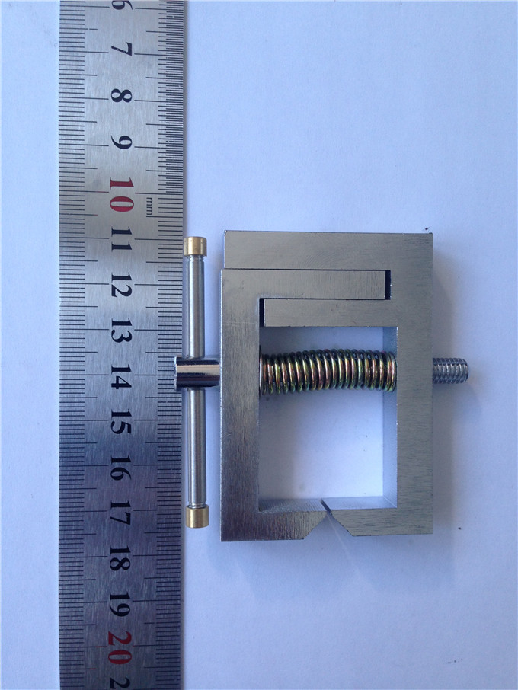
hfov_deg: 43.0
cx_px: 259
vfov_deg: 55.3
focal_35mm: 33
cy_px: 345
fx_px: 658
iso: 64
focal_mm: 4.12
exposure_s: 1/60
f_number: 2.4
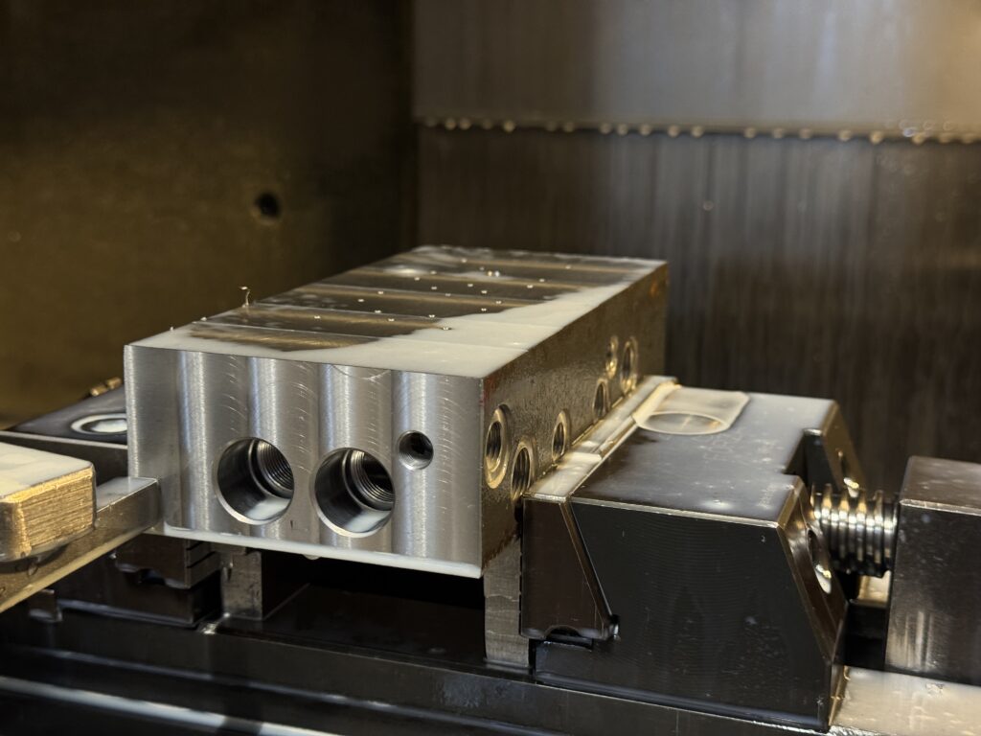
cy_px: 368
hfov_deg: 39.7
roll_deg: -0.4
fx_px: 1360
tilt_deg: -13.6
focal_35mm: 48
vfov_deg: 30.3
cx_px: 490
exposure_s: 1/50
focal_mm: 6.76
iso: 160
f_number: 1.78
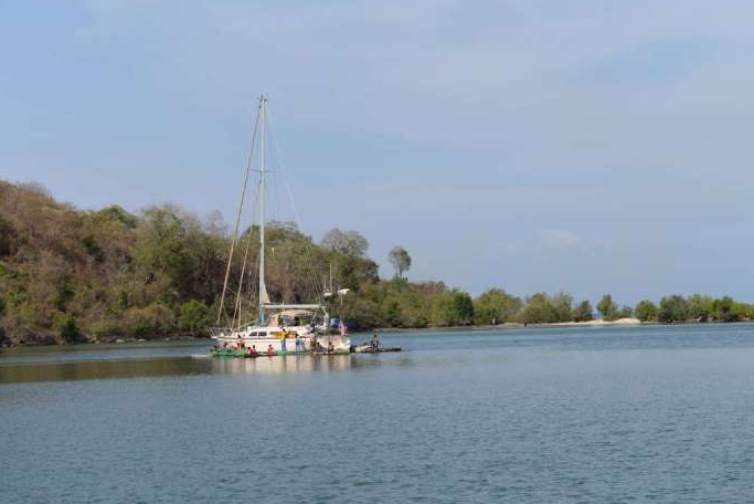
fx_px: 1718
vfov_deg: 16.7
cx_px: 383
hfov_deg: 24.8
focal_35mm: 82
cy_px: 216
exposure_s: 1/500
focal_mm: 70
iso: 100
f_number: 6.3
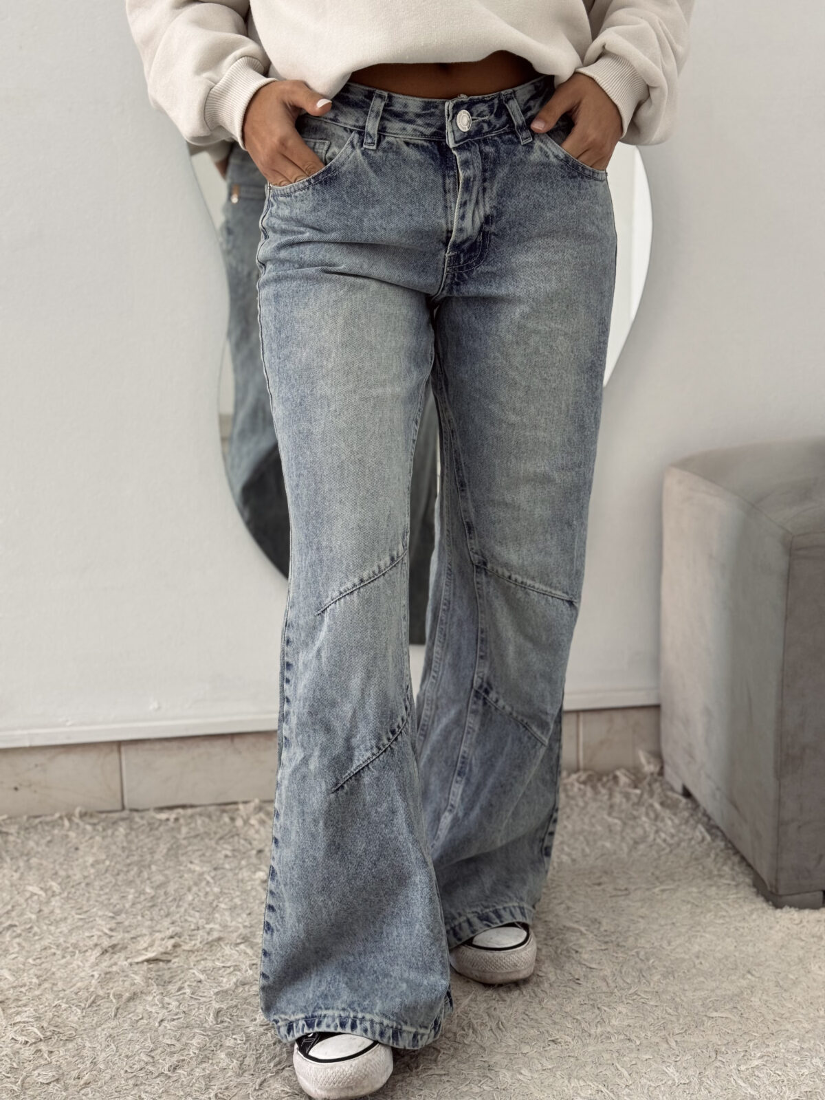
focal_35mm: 48
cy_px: 550
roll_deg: +1.1
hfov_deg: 30.3
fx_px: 1525
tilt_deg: -13.7
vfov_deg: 39.7
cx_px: 412
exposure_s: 1/166
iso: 64
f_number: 1.78
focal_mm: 6.76
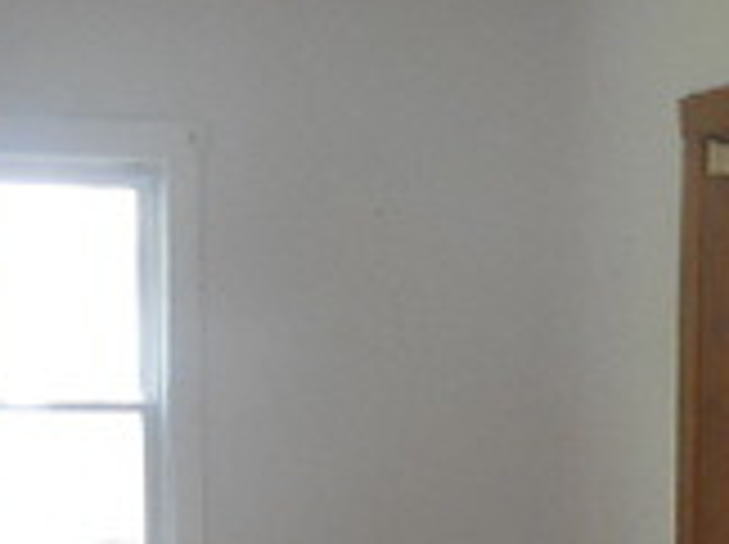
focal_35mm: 99
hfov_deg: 19.9
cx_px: 369
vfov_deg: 14.4
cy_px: 656
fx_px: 2082
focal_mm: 4.5
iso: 360
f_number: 3.3
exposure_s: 1/30
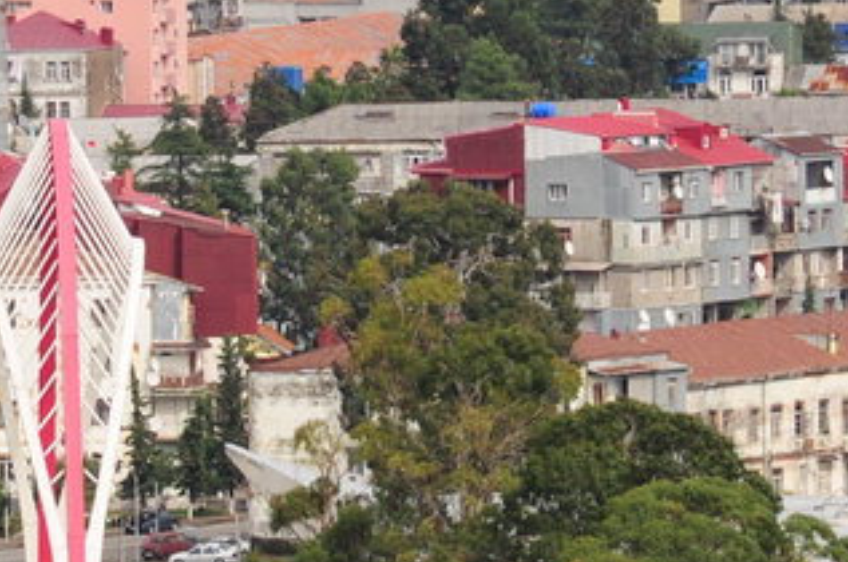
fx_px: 16033
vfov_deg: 2.0
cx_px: 487
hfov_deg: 3.0
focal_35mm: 682
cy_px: 36
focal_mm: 120
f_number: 7.1
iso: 320
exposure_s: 1/800
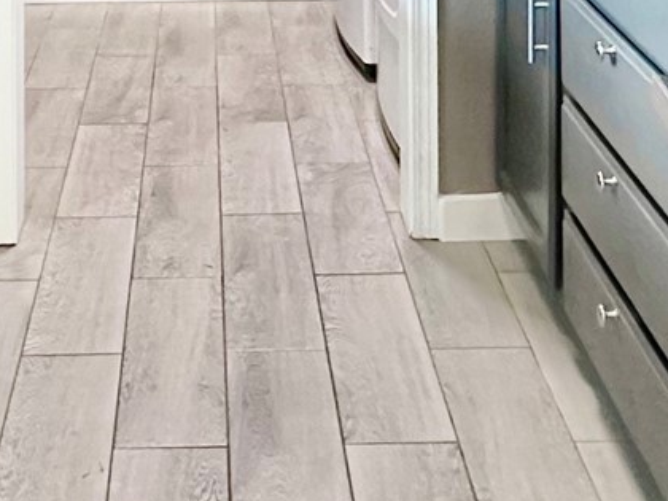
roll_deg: +0.5
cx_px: 223
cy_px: -371
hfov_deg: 30.0
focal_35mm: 64
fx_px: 1235
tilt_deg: +0.4
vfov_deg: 18.5
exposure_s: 1/60
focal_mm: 2.22
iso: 500
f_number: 2.2
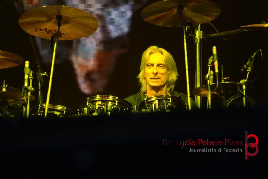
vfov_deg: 4.2
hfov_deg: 6.3
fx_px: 2434
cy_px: 90
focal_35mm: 327
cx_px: 134
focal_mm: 218
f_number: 6.3
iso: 4000
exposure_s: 1/400
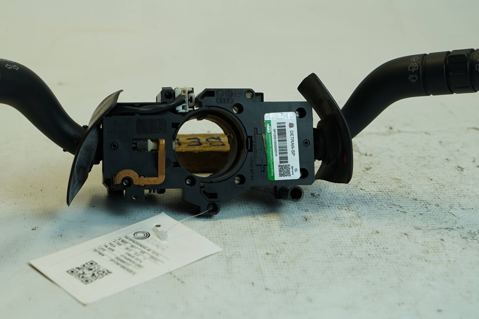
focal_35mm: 60
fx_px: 798
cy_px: 114
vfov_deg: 22.6
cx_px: 194
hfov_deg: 33.3
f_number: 4
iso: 200
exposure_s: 1/160
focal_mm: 30
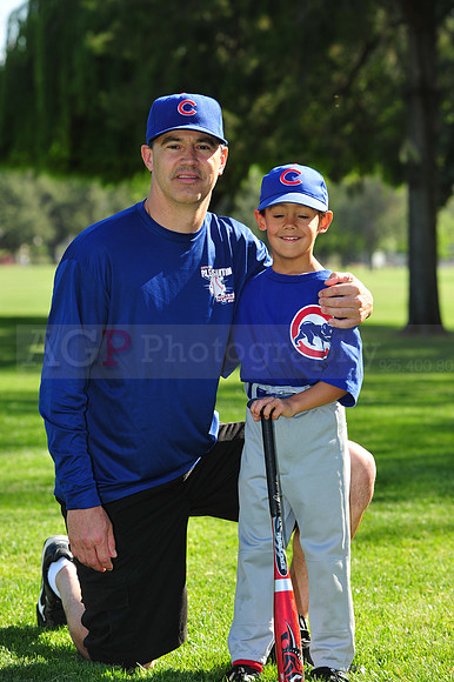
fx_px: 2273
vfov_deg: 17.1
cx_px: 227
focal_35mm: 120
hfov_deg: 11.4
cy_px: 341
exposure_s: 1/320
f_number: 6.3
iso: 200
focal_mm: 120
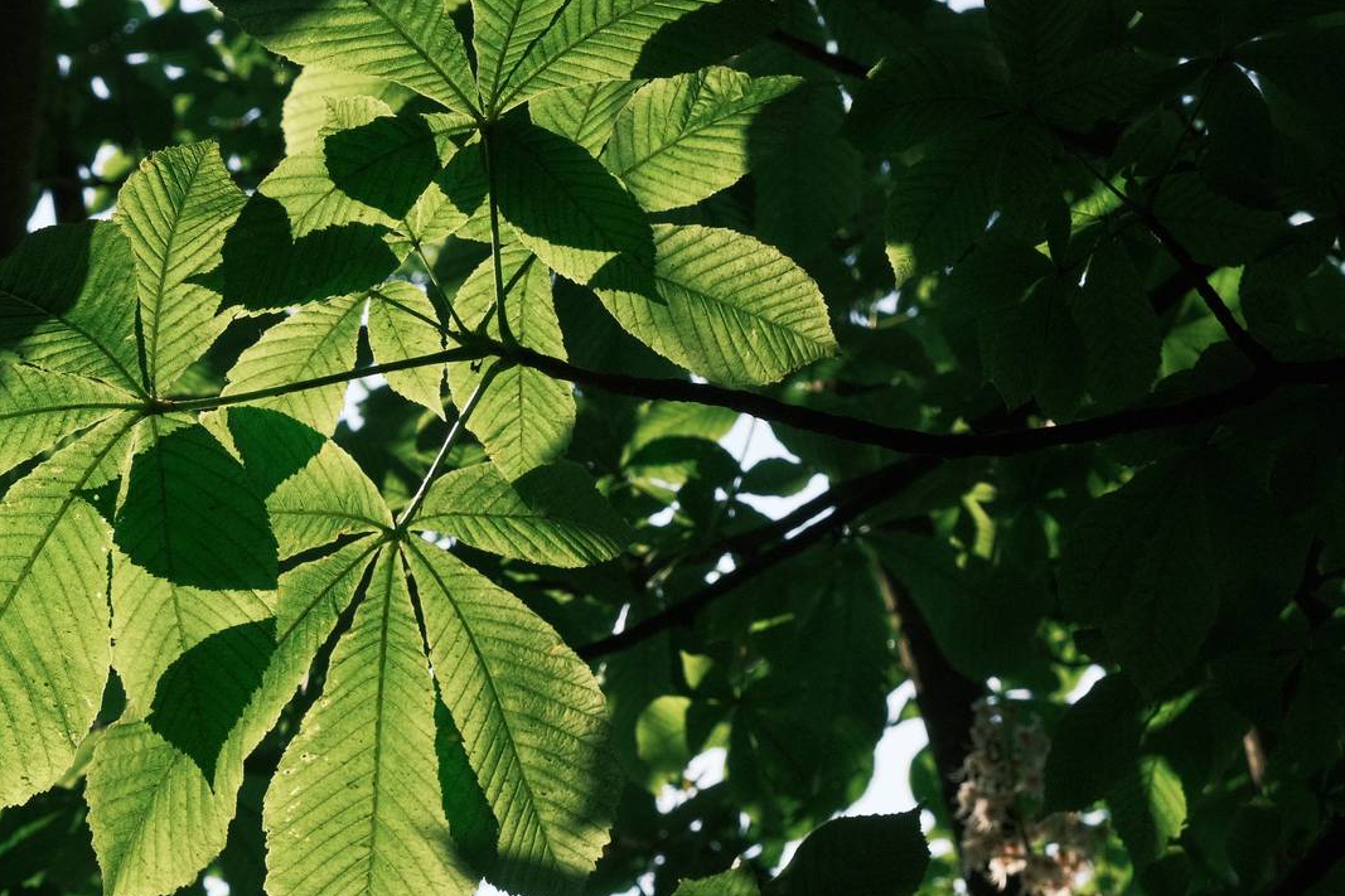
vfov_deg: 14.2
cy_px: 404
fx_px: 3586
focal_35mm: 96
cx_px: 408
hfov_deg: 21.1
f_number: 8
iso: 640
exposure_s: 1/800
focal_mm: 42.9
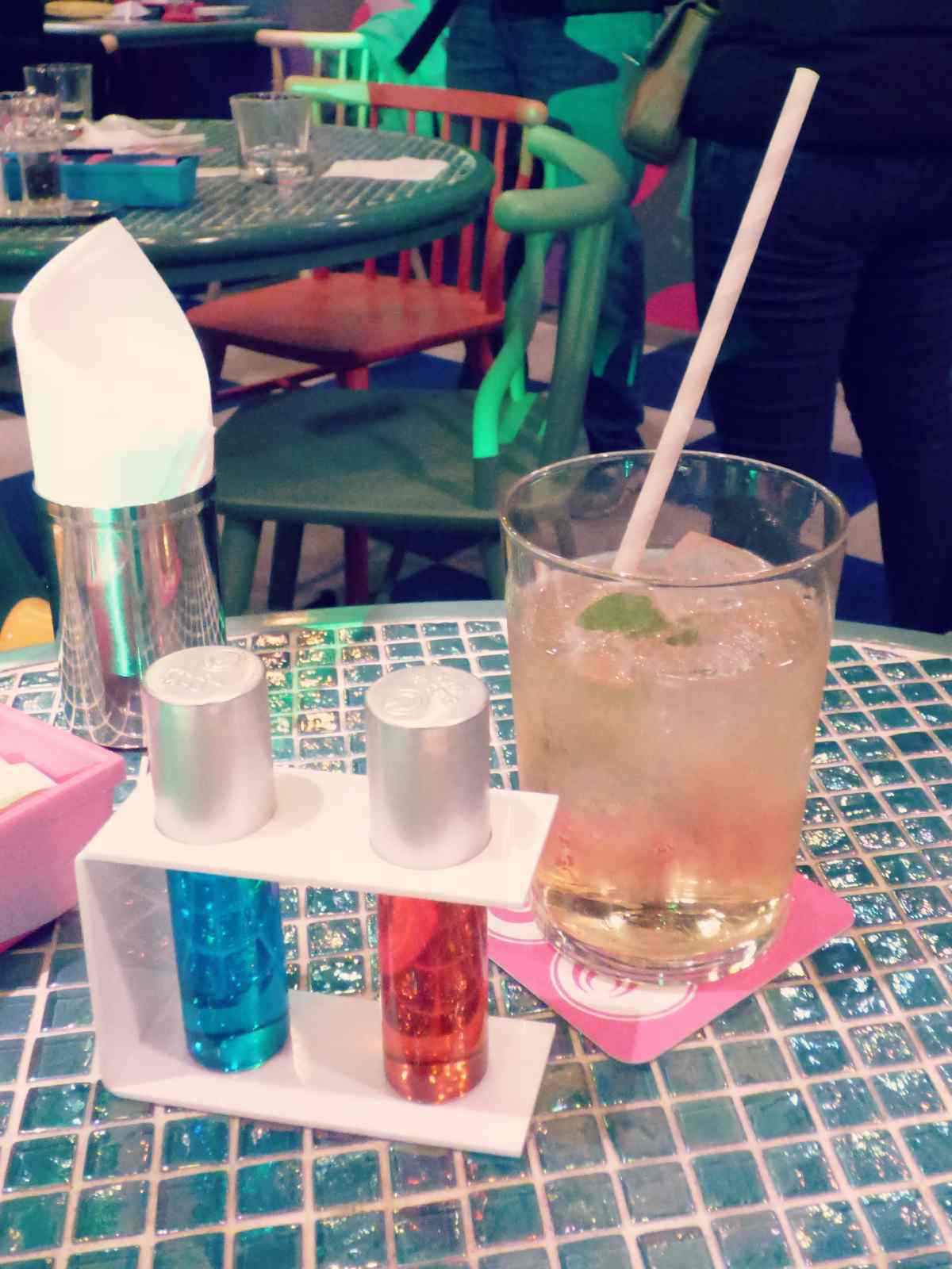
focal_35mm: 29
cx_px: 476
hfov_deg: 48.2
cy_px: 634
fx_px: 1063
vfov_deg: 61.7
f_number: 3.2
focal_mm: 5.04
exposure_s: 1/30
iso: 1600
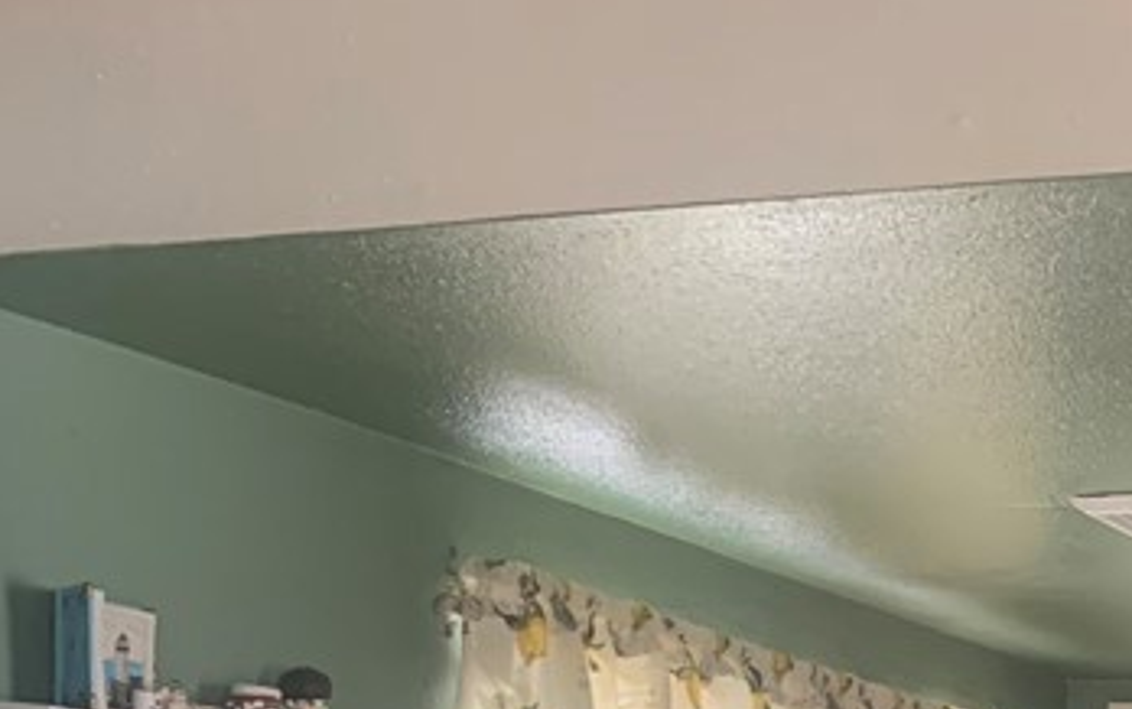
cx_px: 1607
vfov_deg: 14.6
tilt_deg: -2.4
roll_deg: -1.5
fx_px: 2501
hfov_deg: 22.0
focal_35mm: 81
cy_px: 1171
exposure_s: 1/60
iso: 250
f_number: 1.8
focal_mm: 4.25
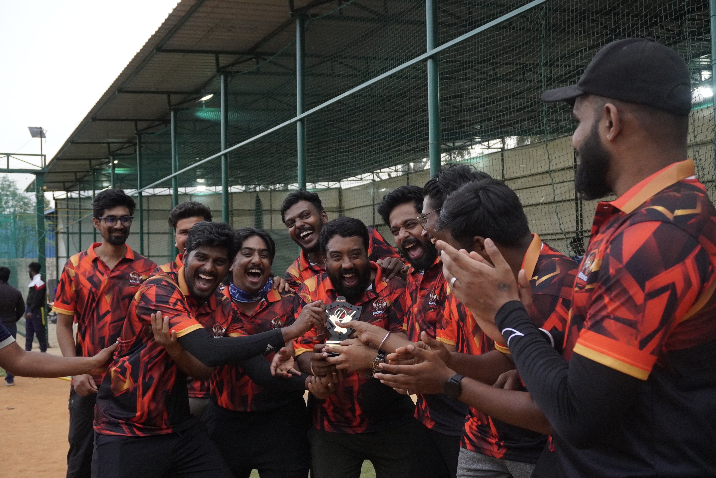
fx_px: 836
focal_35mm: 42
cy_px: 239
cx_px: 358
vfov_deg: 31.9
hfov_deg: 46.4
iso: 3200
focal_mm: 28
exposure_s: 1/1000
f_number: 5.6
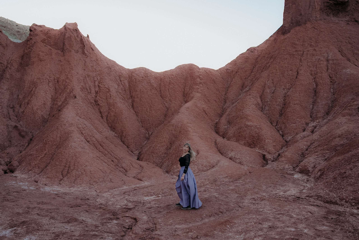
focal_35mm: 31
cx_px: 164
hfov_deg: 60.0
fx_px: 310
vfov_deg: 42.2
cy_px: 121
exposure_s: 1/250
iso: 640
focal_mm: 28
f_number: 3.2
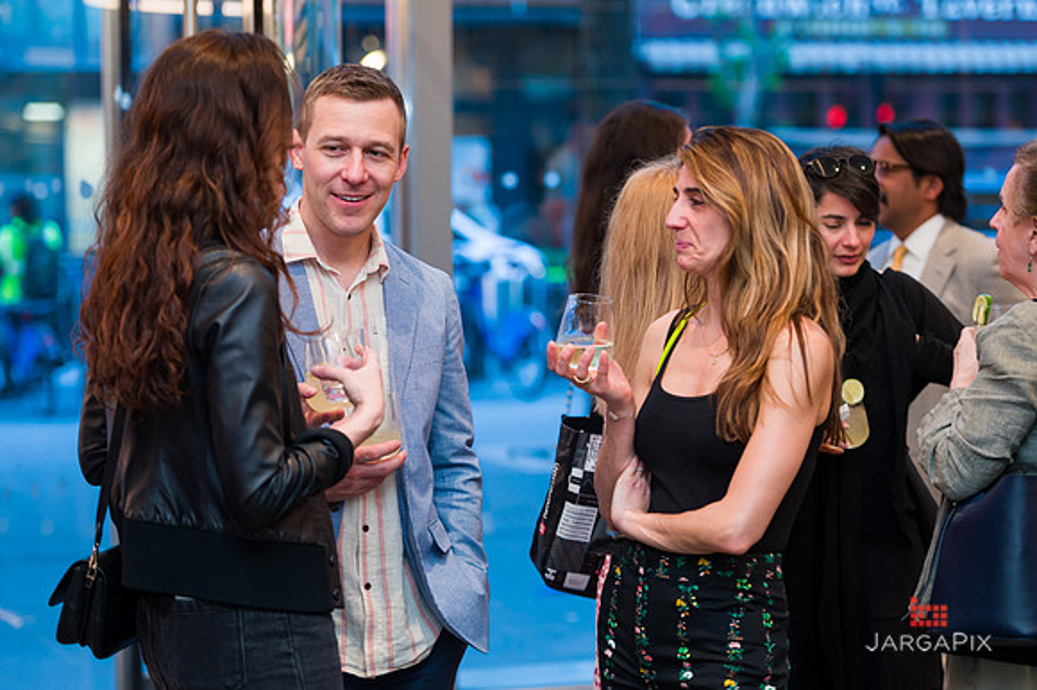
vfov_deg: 13.7
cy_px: 345
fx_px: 2879
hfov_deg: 20.4
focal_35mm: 100
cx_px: 518
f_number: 3.5
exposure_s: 1/200
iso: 800
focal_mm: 100
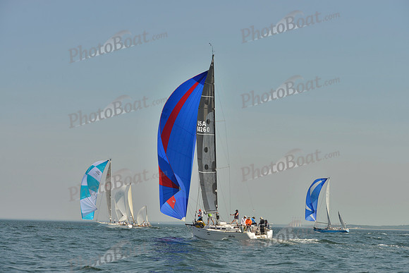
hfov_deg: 28.8
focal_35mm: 70
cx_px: 204
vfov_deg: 19.5
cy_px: 136
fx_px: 795
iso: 200
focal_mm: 70
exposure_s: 1/1250
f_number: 8
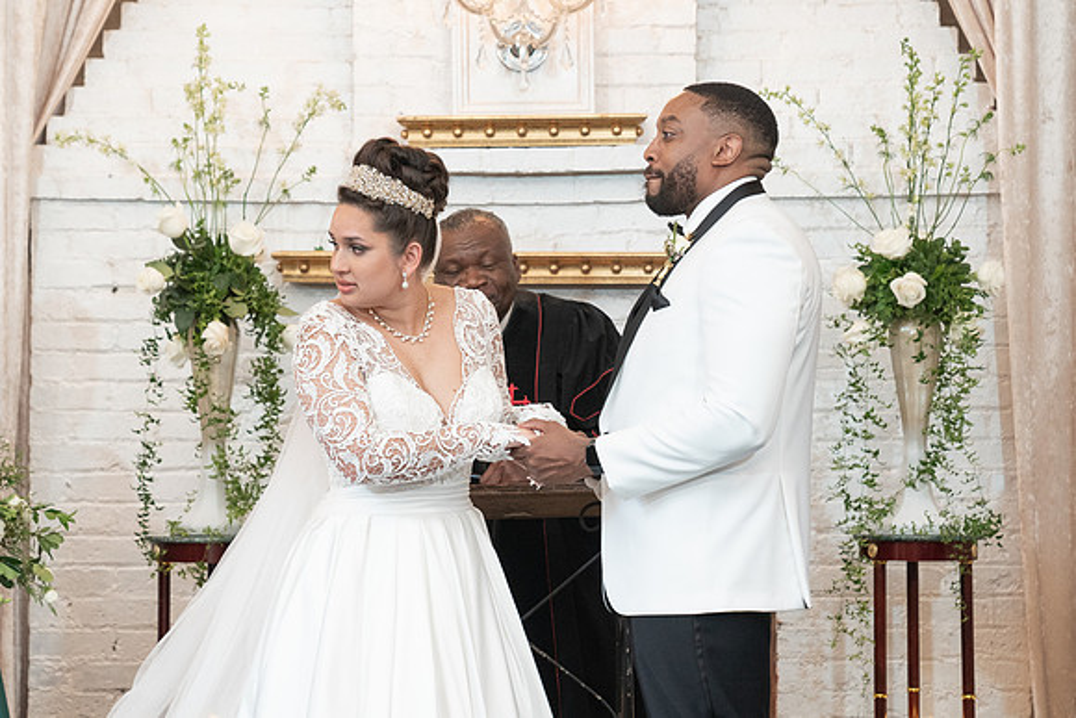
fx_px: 2963
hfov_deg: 20.6
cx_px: 455
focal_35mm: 99
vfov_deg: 13.8
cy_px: 360
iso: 2000
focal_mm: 68
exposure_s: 1/100
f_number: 4
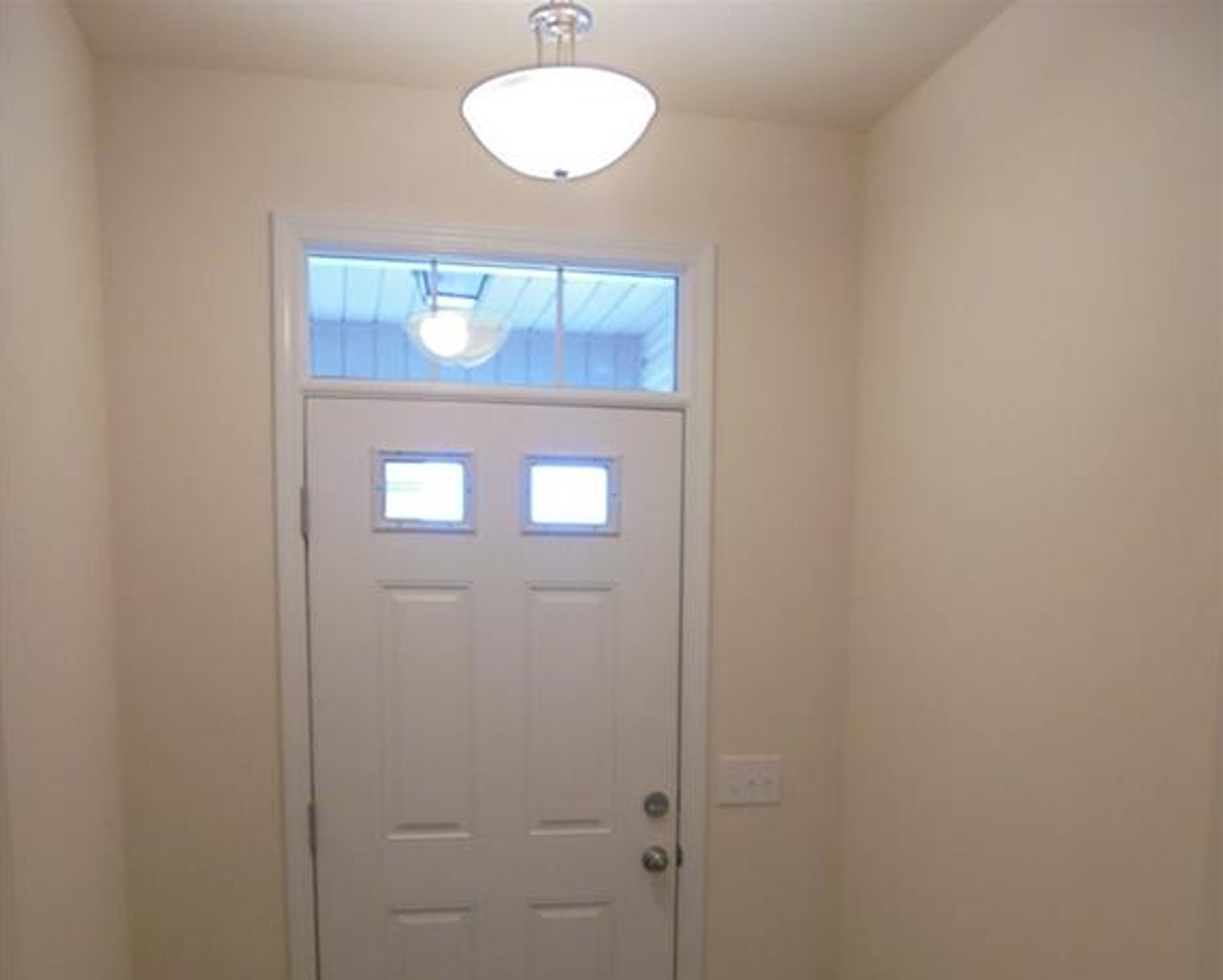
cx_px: 610
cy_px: 818
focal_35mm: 34
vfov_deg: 41.1
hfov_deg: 52.8
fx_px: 1231
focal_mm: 4.6
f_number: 3.5
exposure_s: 1/30
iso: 250
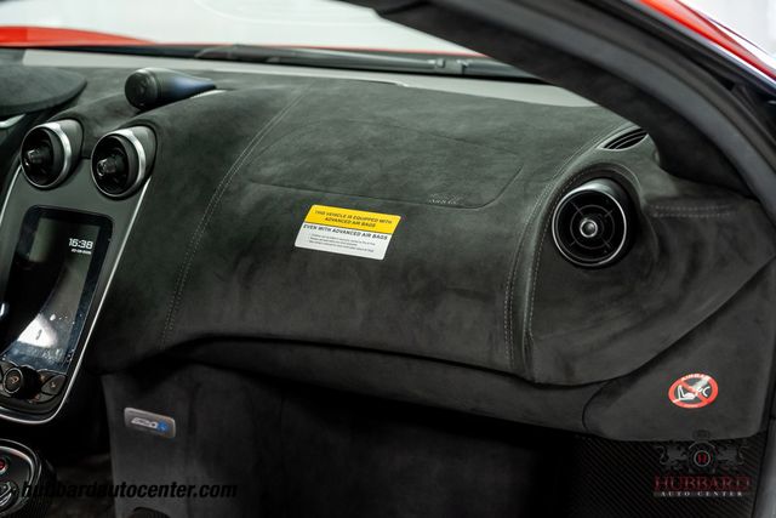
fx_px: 1143
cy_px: 259
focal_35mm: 53
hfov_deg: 37.5
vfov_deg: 25.5
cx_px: 388
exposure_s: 1/60
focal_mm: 53
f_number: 4
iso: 2500
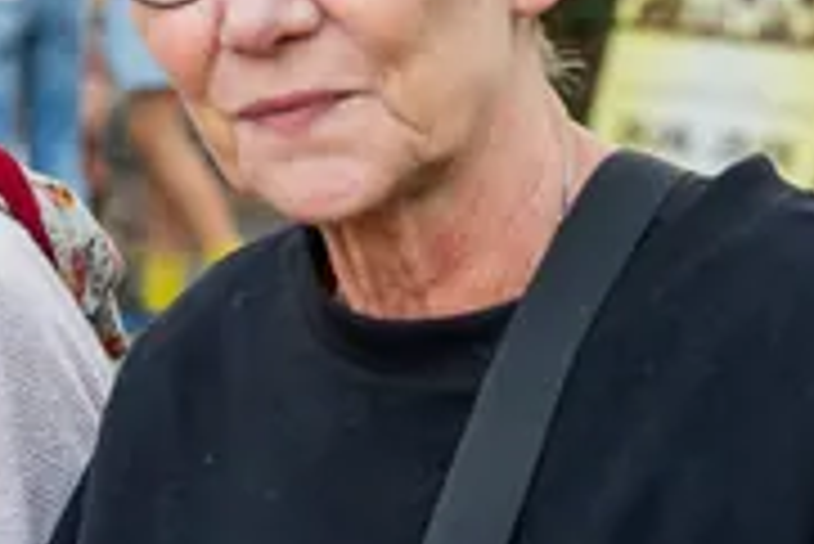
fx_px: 2919
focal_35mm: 129
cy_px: 306
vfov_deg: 10.6
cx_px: -427
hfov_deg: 14.7
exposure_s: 1/250
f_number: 3.2
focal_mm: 39
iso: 500
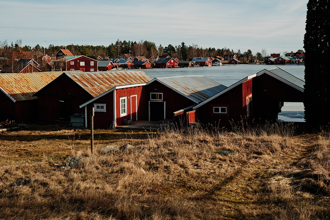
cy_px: 95
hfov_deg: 46.4
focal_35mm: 42
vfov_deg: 31.9
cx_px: 172
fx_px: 385
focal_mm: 23
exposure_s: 1/1300
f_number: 4
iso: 125
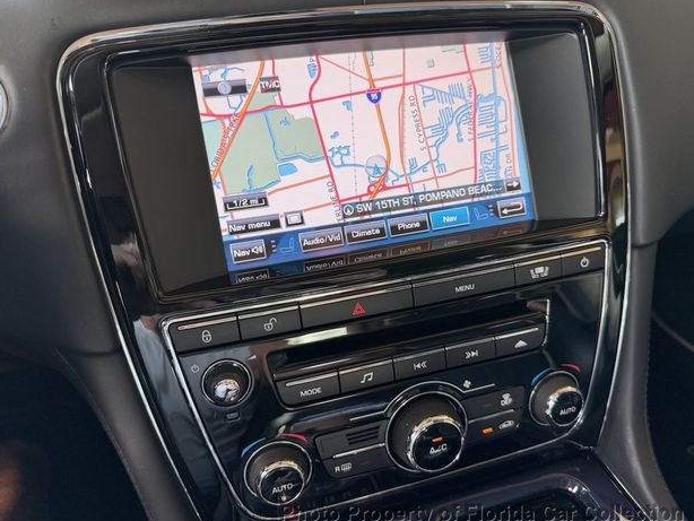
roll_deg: -2.2
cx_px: 358
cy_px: 266
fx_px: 501
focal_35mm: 25
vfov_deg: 54.9
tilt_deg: -37.8
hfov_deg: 69.4
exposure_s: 1/100
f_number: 1.78
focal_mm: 6.76
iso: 125
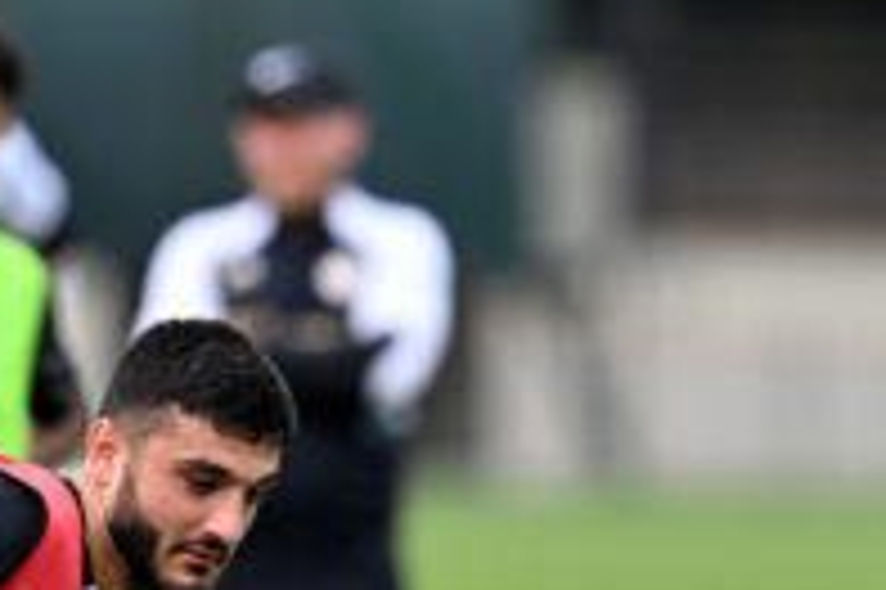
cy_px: 797
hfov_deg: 1.4
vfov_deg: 0.9
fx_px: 37475
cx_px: -288
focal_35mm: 1524
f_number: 3.5
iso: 400
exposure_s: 1/2000
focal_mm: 400
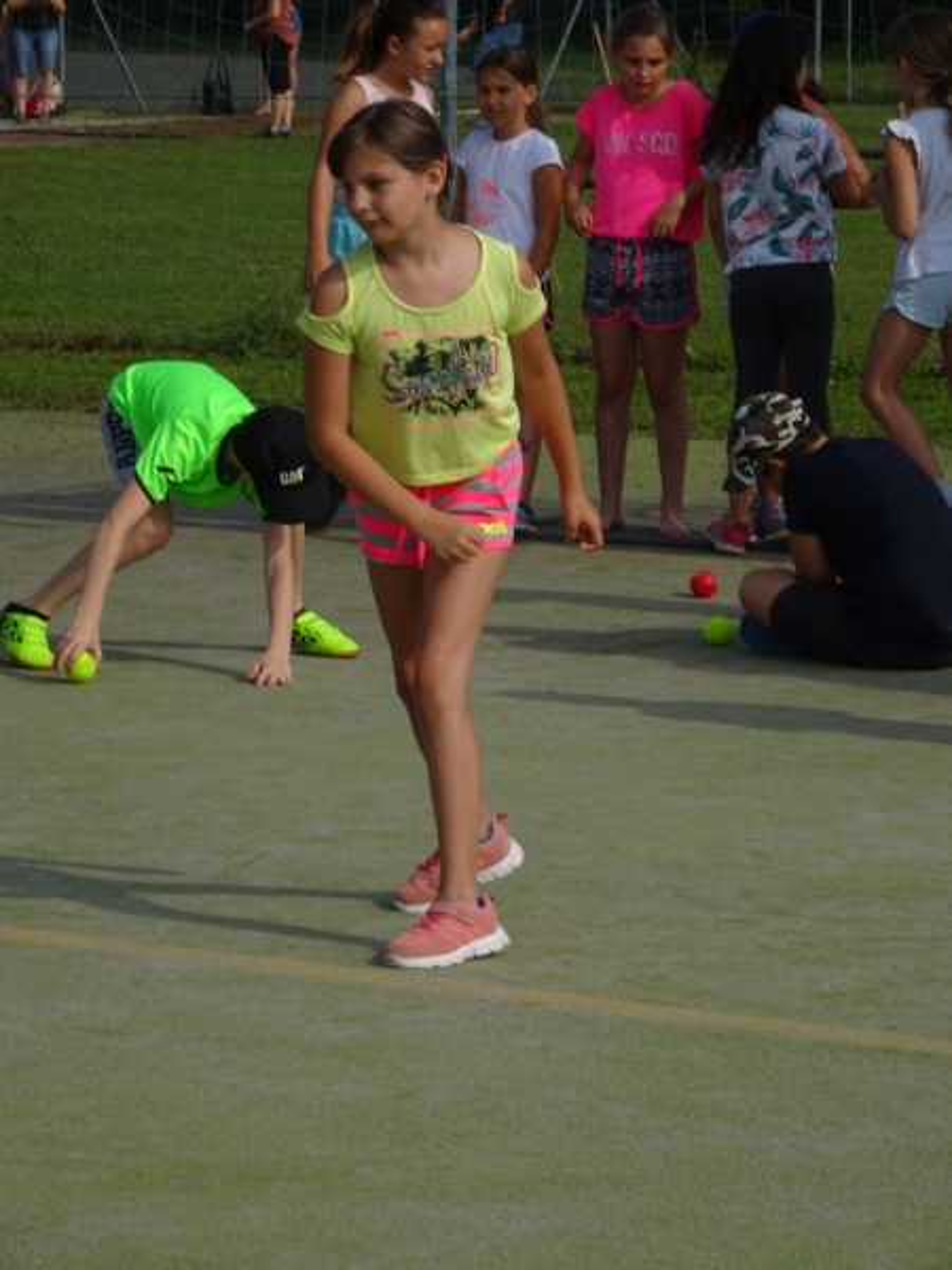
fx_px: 5647
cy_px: 635
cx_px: 476
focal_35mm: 154
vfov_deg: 12.8
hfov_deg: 9.6
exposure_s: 1/400
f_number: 5.6
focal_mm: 26.39
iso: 80
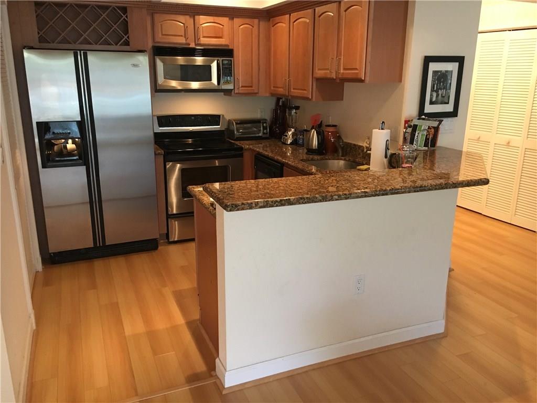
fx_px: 450
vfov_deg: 48.2
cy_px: 202
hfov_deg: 61.7
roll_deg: -0.7
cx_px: 268
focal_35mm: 29
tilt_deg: -14.9
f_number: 2.2
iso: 200
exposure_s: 1/30
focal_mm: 4.15
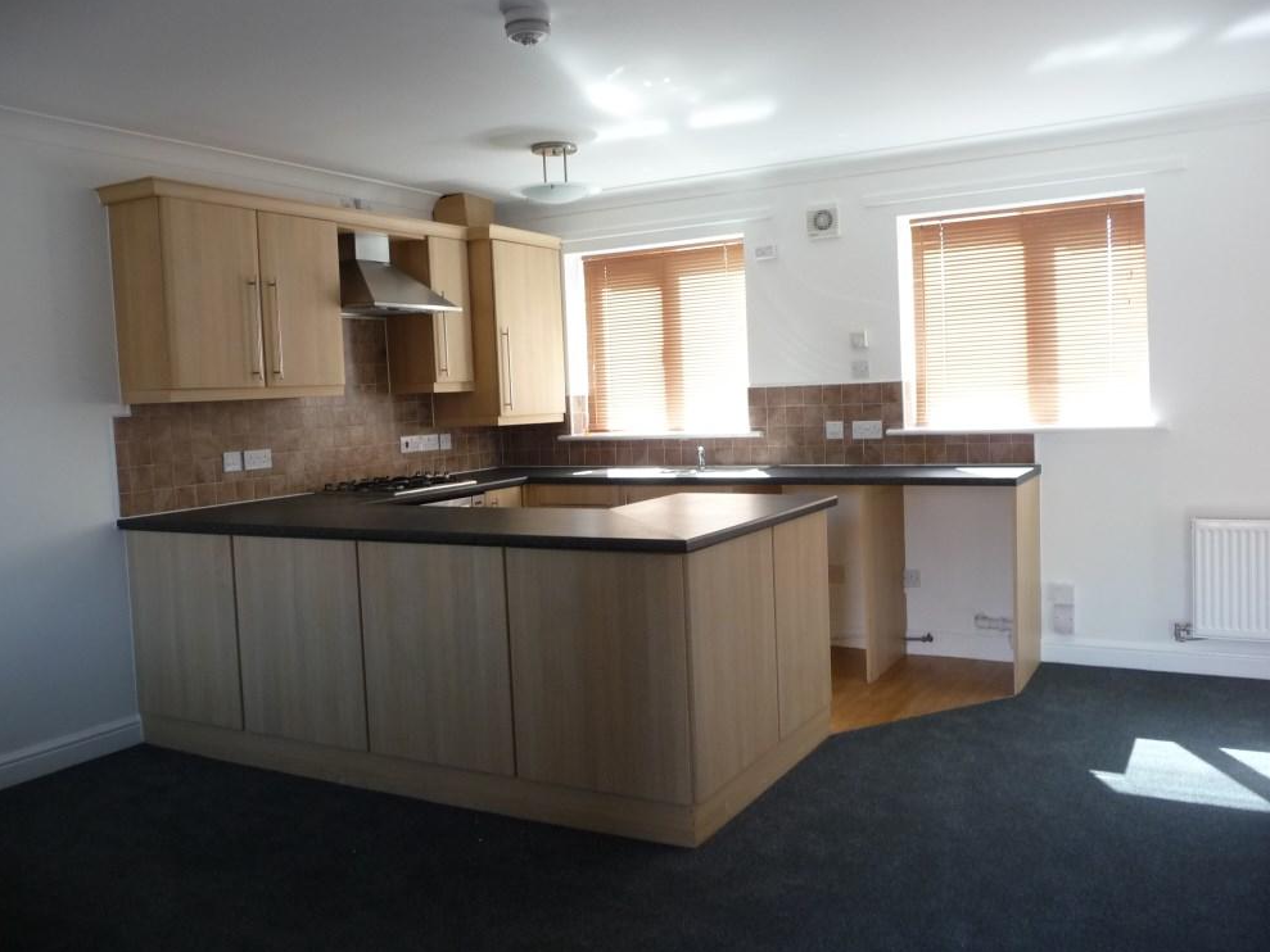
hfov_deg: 61.7
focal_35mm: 29
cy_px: 464
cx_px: 633
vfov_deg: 48.2
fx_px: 1064
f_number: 3.3
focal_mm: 4.7
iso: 200
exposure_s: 1/30
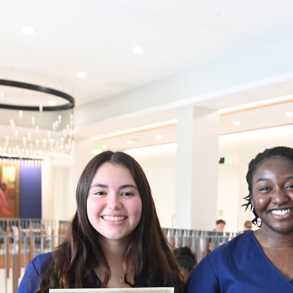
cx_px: 277
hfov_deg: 28.6
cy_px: 250
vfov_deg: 29.1
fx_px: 546
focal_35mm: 57
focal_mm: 26
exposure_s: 1/100
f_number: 5
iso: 3200
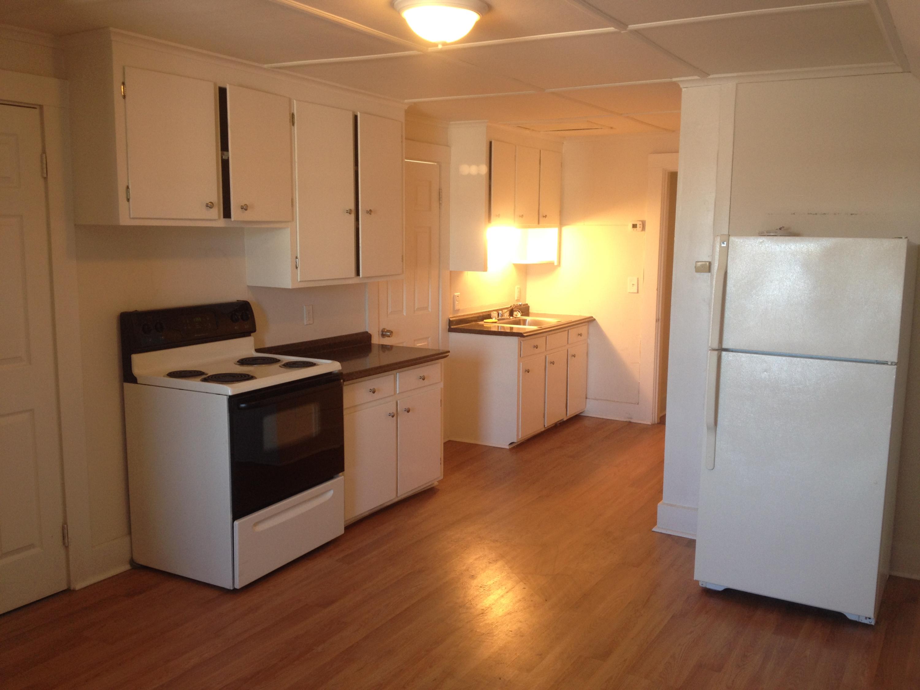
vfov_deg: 40.7
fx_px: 930
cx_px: 460
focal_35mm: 35
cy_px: 345
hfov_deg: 52.6
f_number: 2.4
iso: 64
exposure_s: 1/20
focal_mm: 4.28
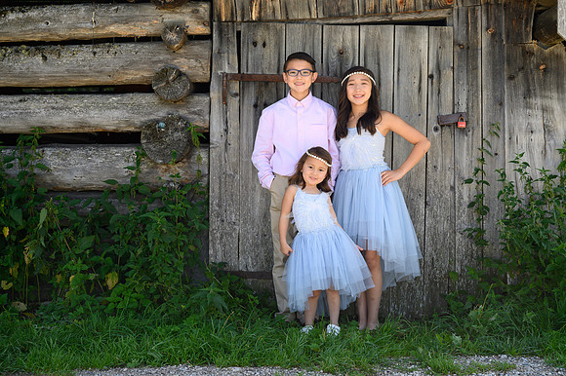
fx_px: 817
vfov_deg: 26.0
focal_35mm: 52
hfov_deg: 38.2
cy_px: 188
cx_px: 283
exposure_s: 1/80
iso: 160
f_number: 5
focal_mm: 52
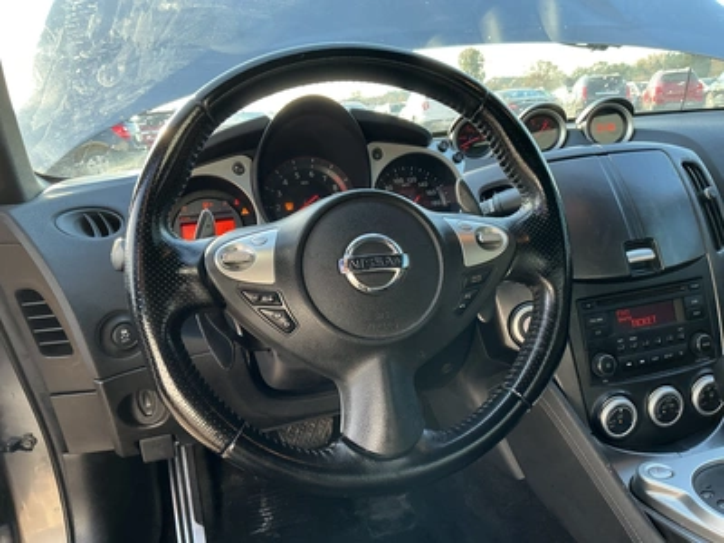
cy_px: 272
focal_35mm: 28
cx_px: 362
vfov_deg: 49.7
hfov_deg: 63.4
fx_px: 586
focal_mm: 3
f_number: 1.8
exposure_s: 1/122
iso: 64
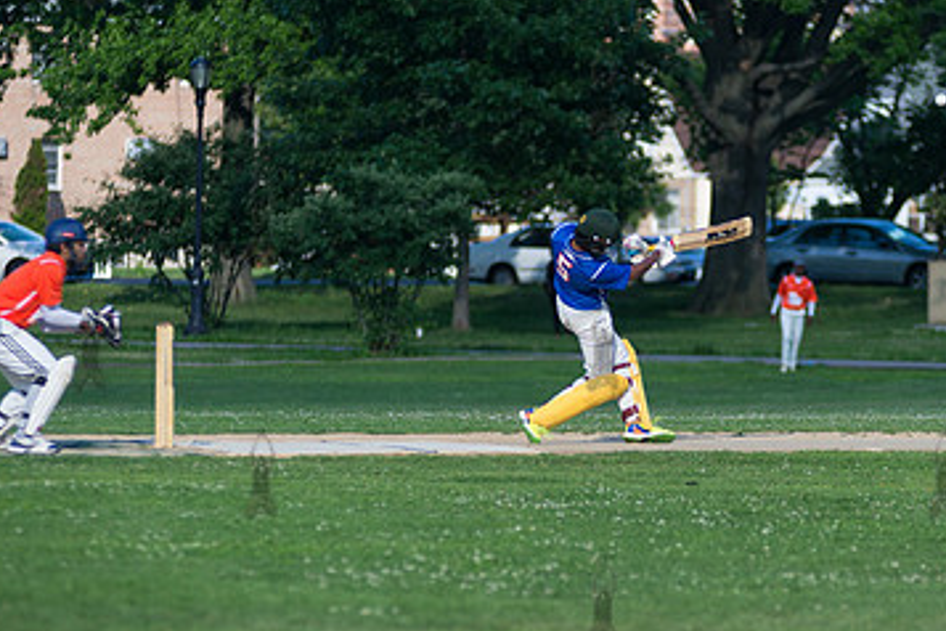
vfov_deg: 5.0
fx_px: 7252
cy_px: 343
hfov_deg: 7.5
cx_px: 602
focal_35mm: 276
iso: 200
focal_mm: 170
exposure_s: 1/2000
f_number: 2.8
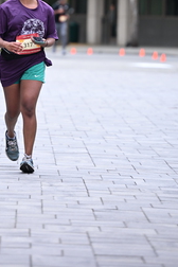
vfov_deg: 6.7
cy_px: -19
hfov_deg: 4.5
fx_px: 2269
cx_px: 20
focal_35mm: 306
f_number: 2.8
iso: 640
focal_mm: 140
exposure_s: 1/2000
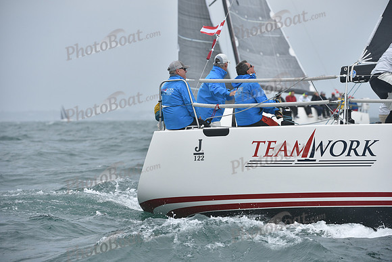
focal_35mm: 240
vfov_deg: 5.7
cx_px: 196
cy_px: 131
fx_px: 2614
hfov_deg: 8.6
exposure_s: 1/1000
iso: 320
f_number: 6.3
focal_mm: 240
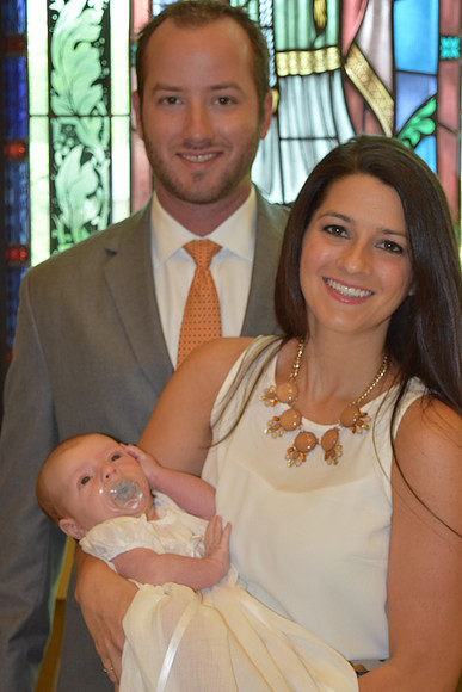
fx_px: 1385
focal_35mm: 72
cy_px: 346
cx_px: 231
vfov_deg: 28.1
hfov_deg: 18.9
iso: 800
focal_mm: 48
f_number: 5.3
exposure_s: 1/100
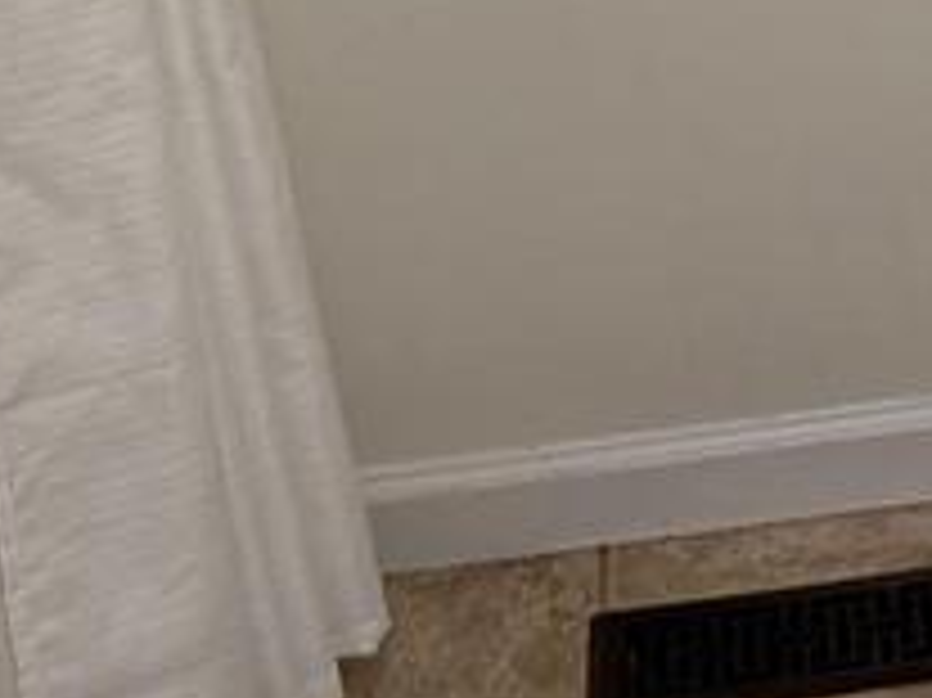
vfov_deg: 11.5
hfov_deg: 15.2
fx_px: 3202
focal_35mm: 119
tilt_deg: -13.9
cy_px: -563
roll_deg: +0.3
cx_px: 1459
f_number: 1.78
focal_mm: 6.76
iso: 200
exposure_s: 1/67
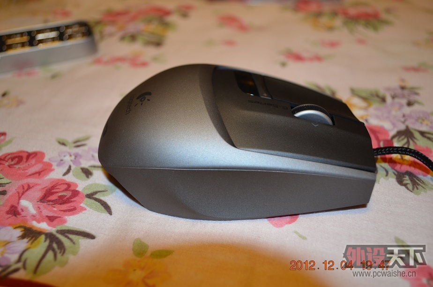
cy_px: 144
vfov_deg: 36.7
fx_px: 432
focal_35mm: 36
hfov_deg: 53.2
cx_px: 216
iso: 360
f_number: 4
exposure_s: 1/60
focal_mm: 24
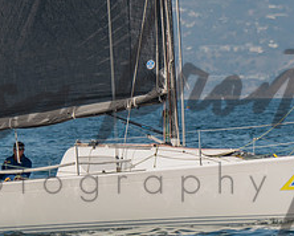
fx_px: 8265
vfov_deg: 1.6
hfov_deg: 2.0
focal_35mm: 949
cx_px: 215
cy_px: 83
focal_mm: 250
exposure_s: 1/500
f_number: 5.6
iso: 100
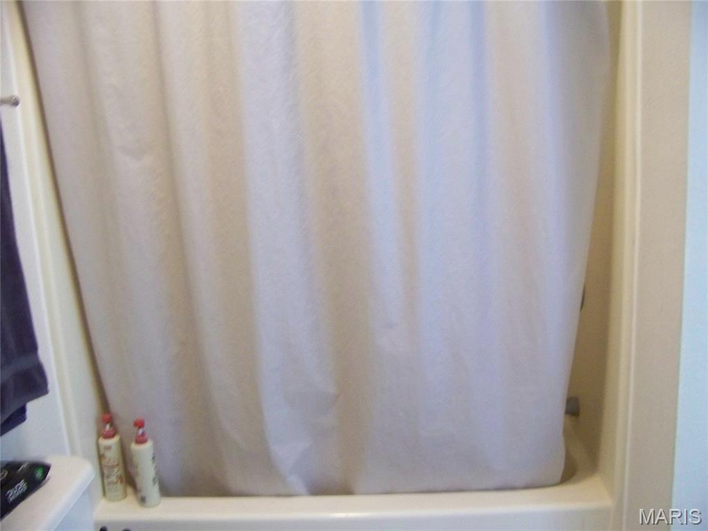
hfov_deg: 51.4
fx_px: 736
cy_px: 266
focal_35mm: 36
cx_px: 354
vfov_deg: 39.7
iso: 400
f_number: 2.8
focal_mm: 5.85
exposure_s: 1/6
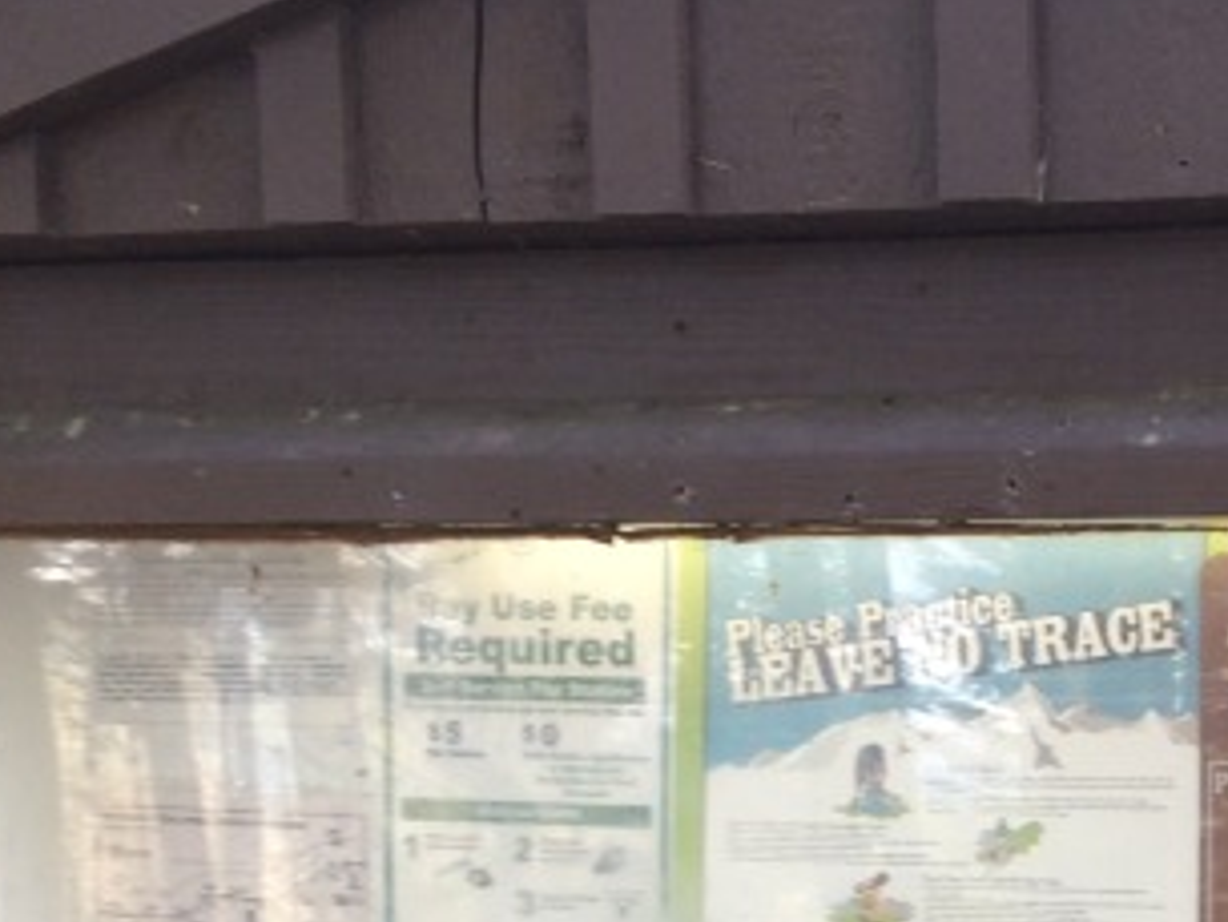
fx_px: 2697
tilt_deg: -9.1
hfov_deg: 24.2
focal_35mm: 76
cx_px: 1296
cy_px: 1119
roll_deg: -0.6
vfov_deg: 18.4
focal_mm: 4.15
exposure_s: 1/60
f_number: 2.2
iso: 50
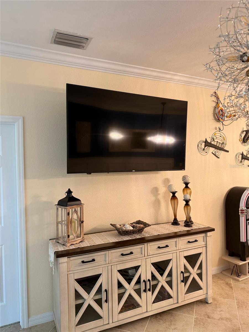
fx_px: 230
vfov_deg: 71.6
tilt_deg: +1.5
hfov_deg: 56.8
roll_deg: +0.7
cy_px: 166
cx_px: 124
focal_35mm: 24
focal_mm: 6.76
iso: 250
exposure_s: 1/60
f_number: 1.78
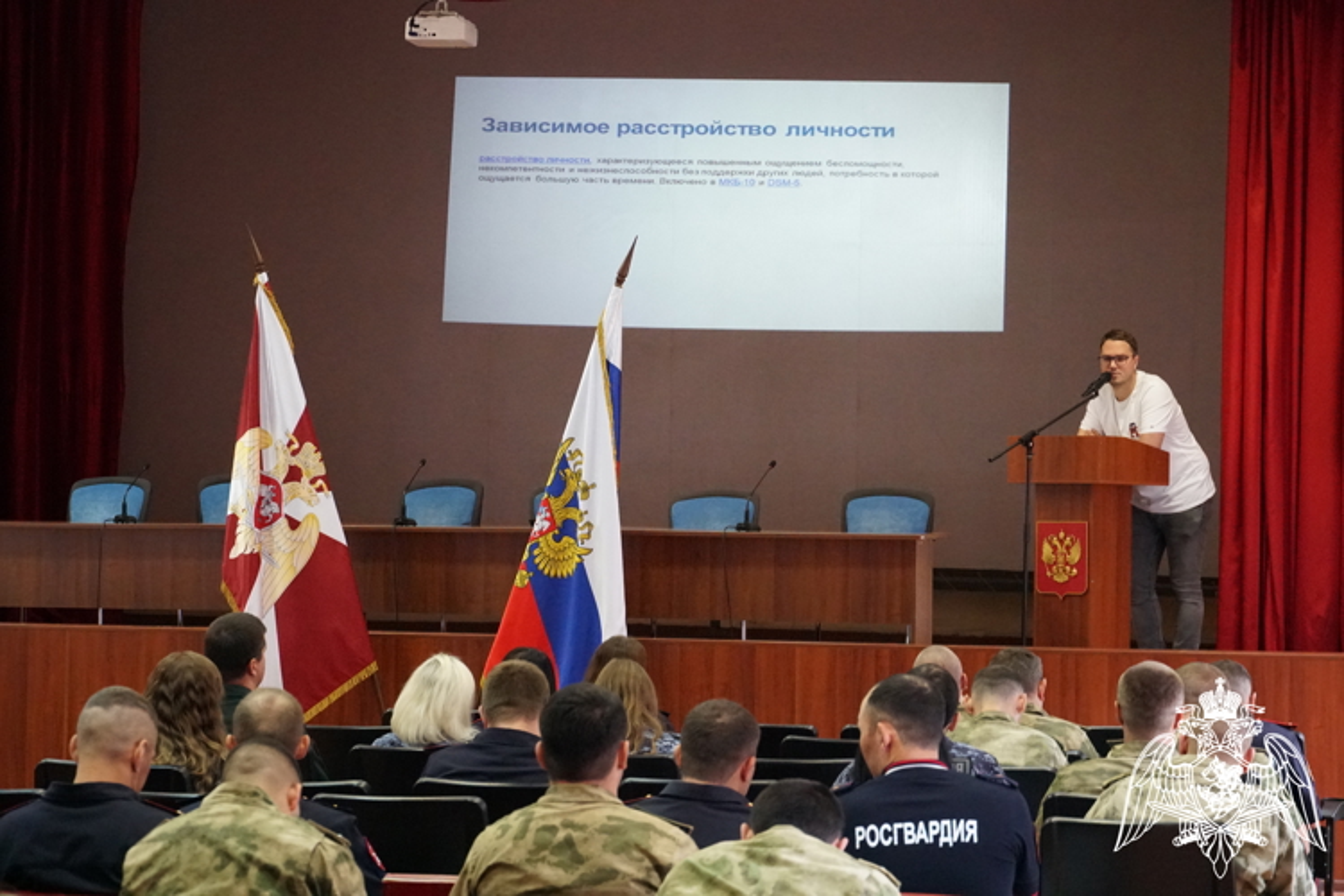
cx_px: 672
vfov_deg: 13.8
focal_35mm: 99
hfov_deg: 20.6
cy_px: 448
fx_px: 3696
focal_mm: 66
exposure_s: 1/100
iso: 6400
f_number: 5.6
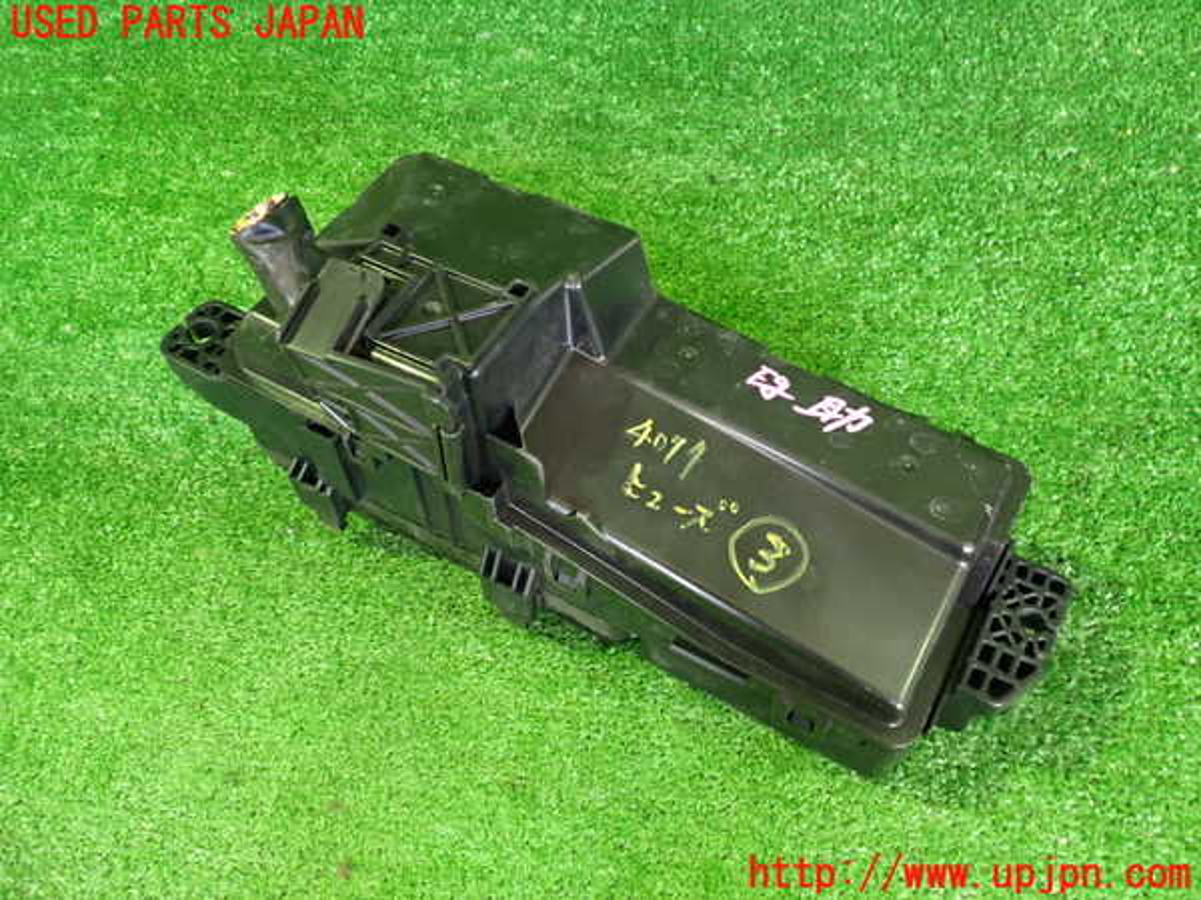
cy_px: 450
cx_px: 600
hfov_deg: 60.0
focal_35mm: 30
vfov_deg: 46.8
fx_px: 1041
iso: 800
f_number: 2.3
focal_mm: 5.4
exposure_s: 1/25
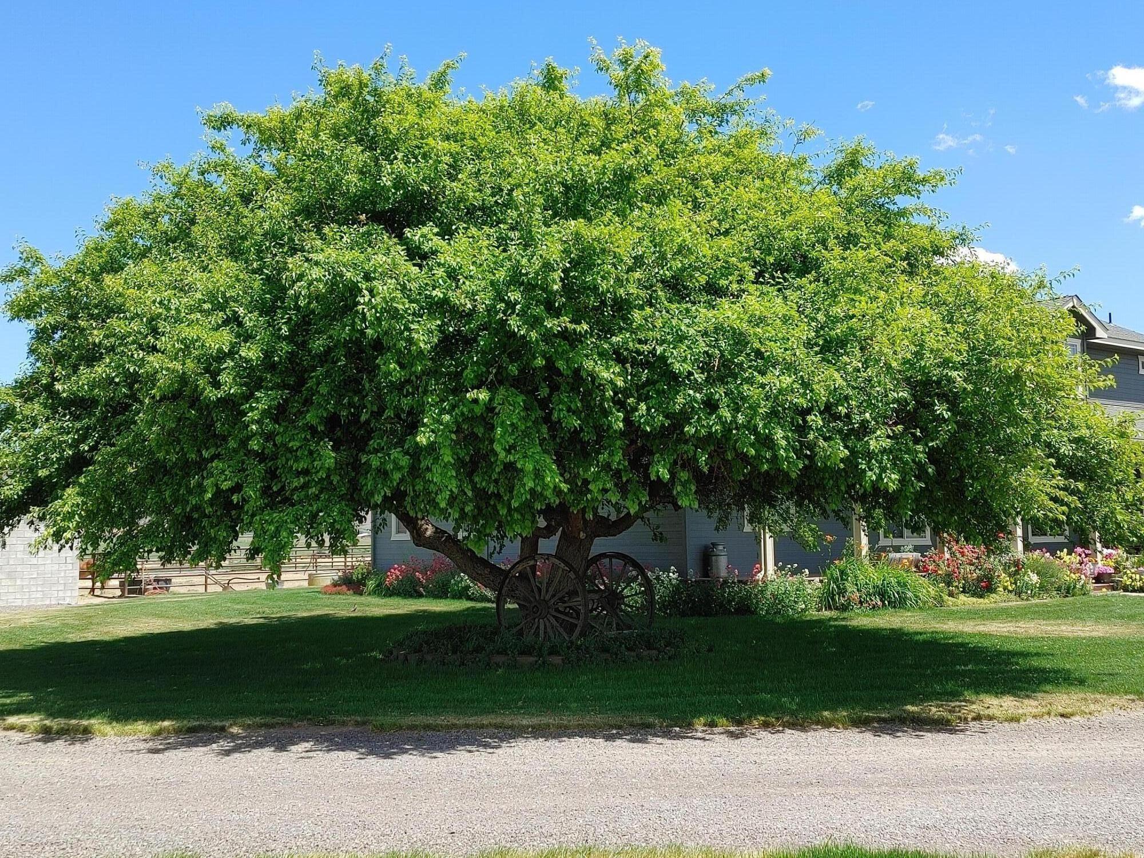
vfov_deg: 36.8
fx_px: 1289
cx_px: 572
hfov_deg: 47.9
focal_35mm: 39
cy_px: 429
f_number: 1.8
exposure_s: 1/1020
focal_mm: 4.81
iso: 50
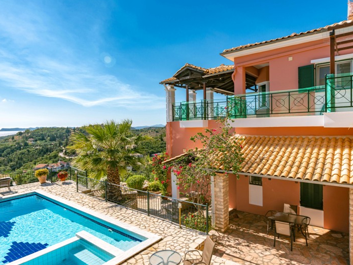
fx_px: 214
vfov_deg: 63.4
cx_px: 175
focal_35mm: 21
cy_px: 132
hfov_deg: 79.0
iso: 200
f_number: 8
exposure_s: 1/640
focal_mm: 19
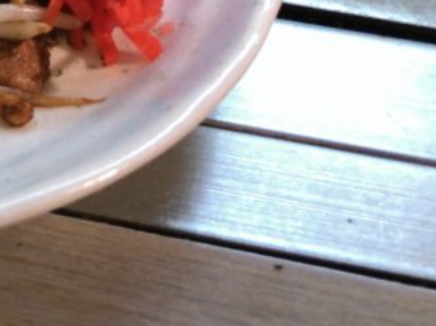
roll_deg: -2.2
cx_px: -229
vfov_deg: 16.4
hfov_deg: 19.5
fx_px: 1095
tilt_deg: -40.1
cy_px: -38
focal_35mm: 87
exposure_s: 1/30
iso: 80
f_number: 1.8
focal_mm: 3.99
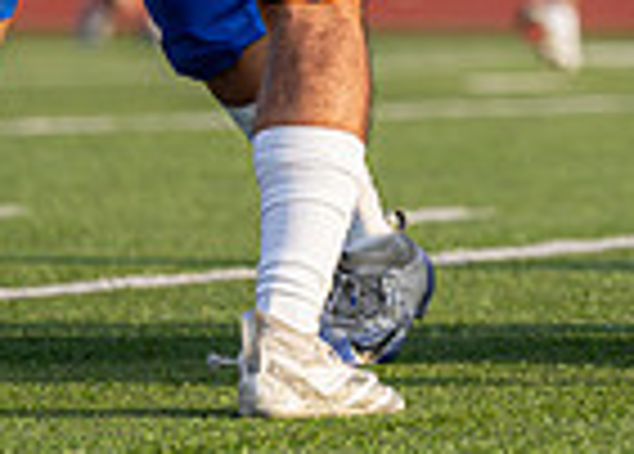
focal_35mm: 664
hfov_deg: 3.0
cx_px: 896
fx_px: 11968
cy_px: -415
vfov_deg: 2.2
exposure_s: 1/3200
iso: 320
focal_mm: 134
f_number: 2.8
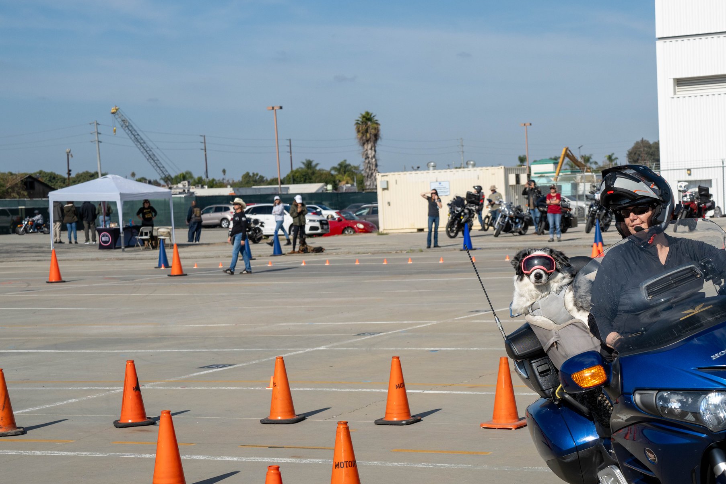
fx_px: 1593
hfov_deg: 25.5
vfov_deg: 17.2
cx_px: 490
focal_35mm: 79
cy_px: 314
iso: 400
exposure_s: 1/2500
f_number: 5.6
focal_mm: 49
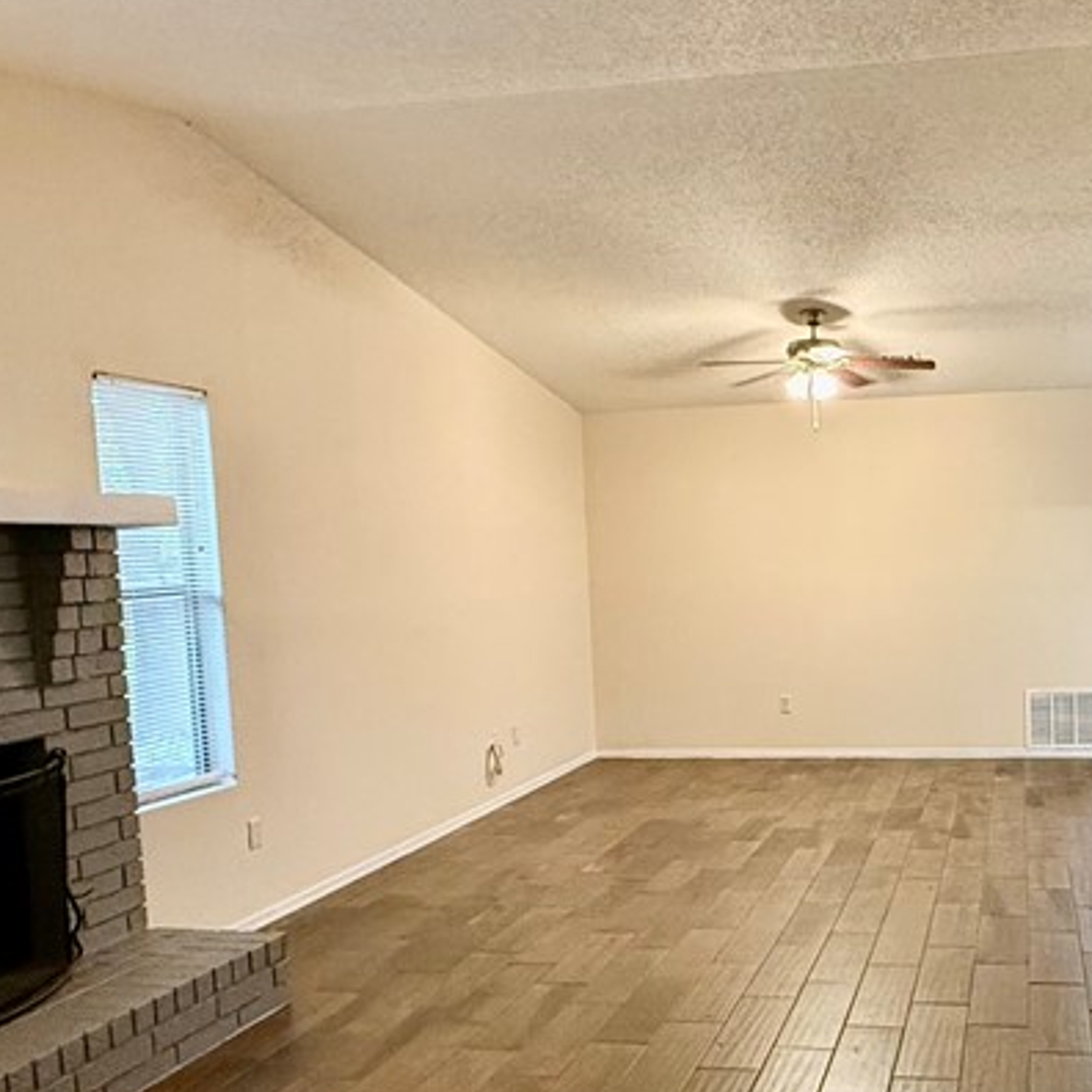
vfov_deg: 50.8
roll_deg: +0.7
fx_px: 1142
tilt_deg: -4.3
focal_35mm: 32
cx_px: 869
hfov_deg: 48.3
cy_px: 643
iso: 400
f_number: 2.2
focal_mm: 2.22
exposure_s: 1/60
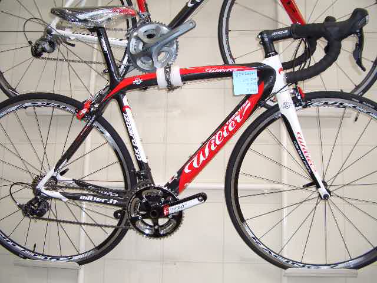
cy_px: 142
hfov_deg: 52.6
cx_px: 188
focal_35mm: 35
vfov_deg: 40.7
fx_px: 381
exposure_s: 1/60
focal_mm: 5.8
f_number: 2.6
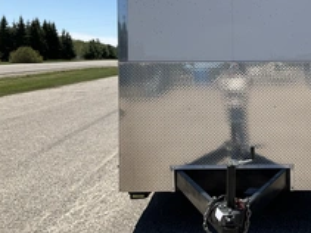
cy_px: 77
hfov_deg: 34.1
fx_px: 494
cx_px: 240
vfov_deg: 26.4
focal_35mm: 55
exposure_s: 1/2227
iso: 25
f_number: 1.8
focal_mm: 3
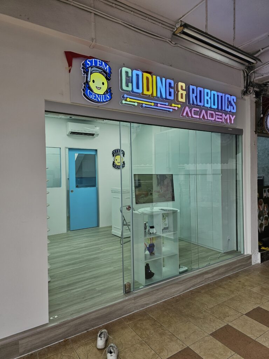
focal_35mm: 23
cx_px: 134
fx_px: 238
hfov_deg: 58.9
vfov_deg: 73.9
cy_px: 180
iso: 64
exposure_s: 1/190
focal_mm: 6.3
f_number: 1.7
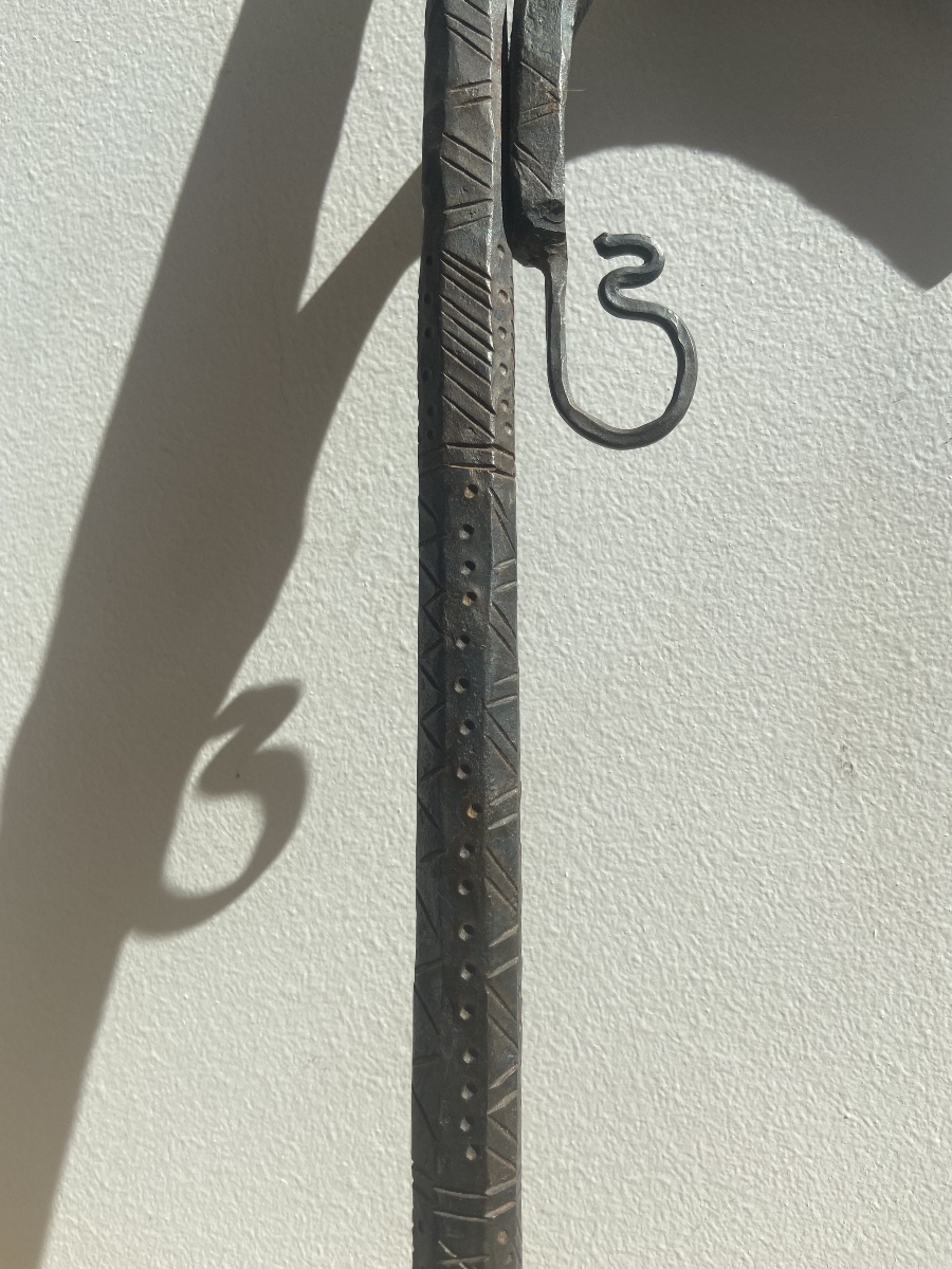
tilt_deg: -2.2
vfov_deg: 67.3
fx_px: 953
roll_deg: +1.0
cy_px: 634
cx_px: 476
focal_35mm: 26
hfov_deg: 53.1
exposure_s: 1/2967
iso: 32
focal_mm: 4.25
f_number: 1.8
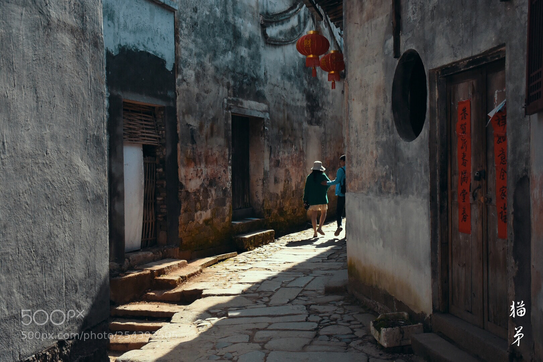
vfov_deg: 33.0
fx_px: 611
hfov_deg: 47.9
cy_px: 181
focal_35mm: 40
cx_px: 272
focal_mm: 27
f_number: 4.5
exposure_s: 1/4000
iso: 1000
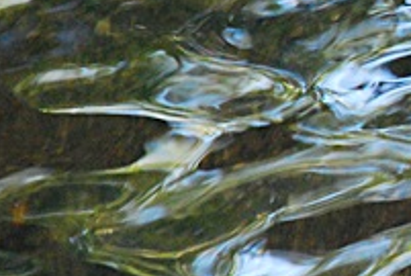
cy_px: -98
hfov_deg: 2.7
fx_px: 8547
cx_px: 695
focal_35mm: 747
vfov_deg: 1.8
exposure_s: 1/30
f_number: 5.6
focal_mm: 125
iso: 1400
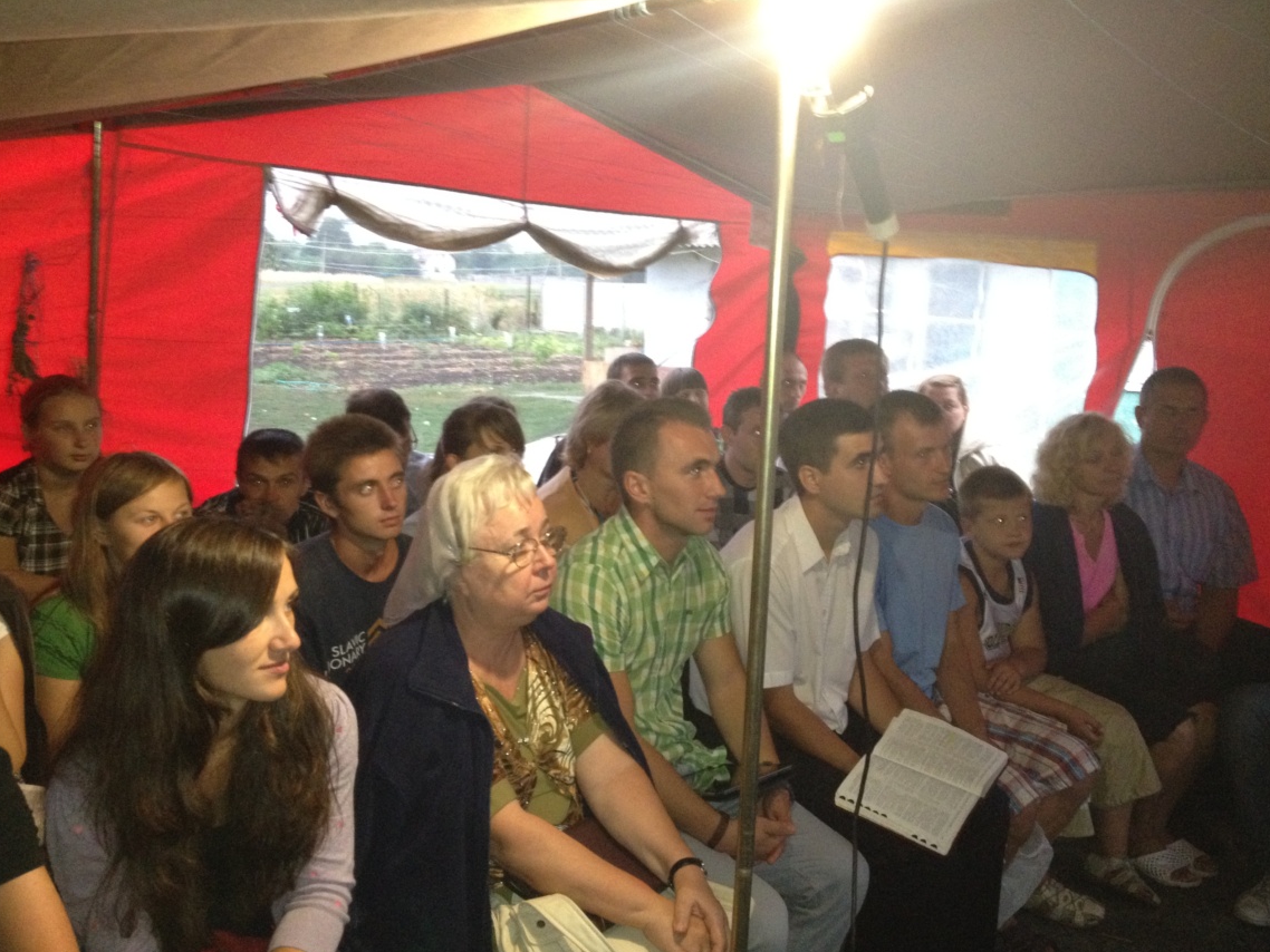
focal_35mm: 36
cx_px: 625
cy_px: 485
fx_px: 1321
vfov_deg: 39.7
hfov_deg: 51.3
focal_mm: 4.28
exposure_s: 1/17
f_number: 2.4
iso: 400
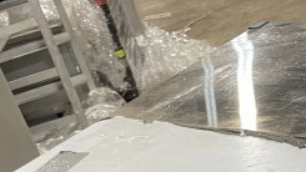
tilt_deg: -40.2
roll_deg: +19.1
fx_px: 763
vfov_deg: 10.6
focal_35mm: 94
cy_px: 441
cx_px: 279
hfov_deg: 22.1
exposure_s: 1/60
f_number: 1.6
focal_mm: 4.2
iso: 160
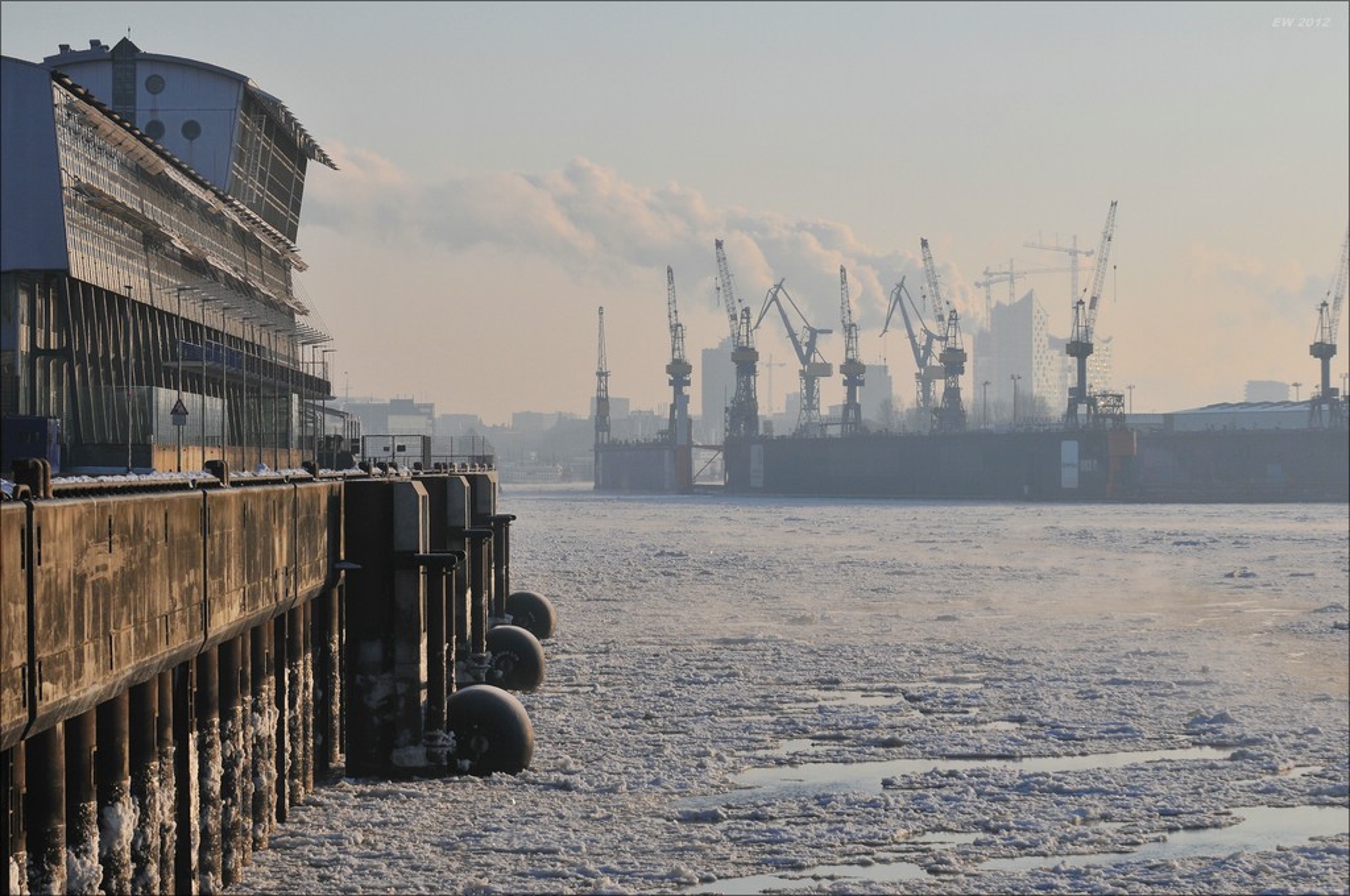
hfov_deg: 14.4
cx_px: 675
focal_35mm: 142
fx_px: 5337
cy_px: 448
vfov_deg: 9.6
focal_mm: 95
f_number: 7.1
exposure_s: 1/1000
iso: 200
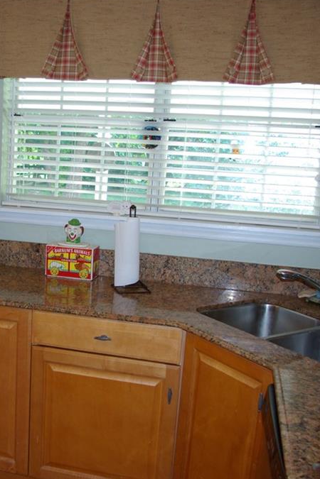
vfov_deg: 47.4
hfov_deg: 31.9
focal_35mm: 41
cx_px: 74
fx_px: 547
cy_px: 238
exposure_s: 1/30
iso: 200
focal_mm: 18
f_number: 4
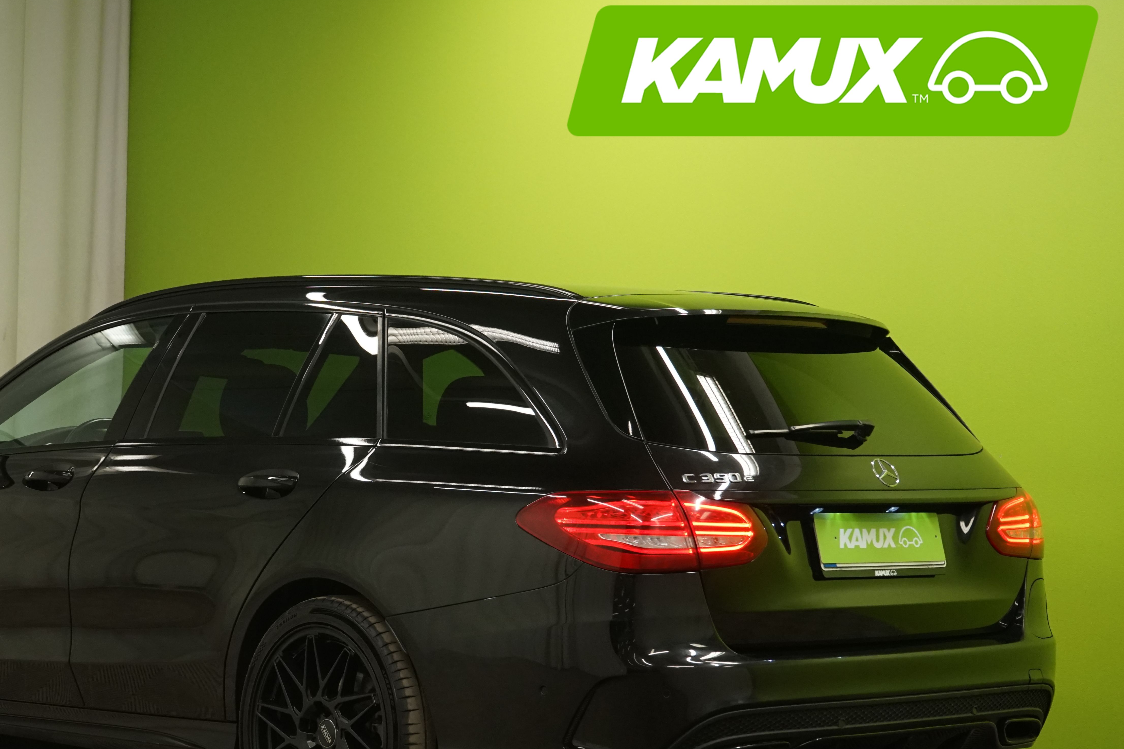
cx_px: 376
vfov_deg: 16.2
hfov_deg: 24.1
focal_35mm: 84
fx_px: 2622
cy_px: 464
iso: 2000
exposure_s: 1/25
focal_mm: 62
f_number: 9
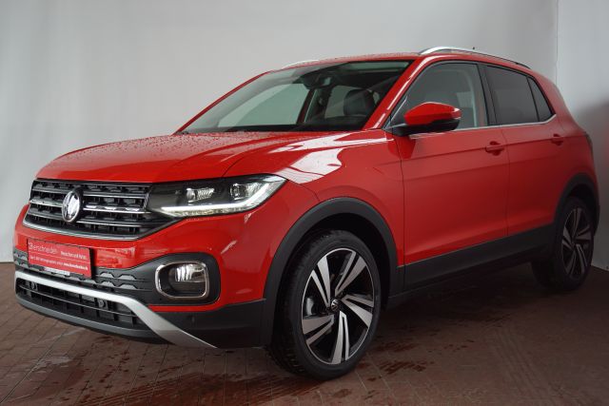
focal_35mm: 42
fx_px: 711
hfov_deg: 46.4
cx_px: 304
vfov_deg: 31.9
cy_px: 203
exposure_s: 1/60
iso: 125
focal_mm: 28
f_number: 4
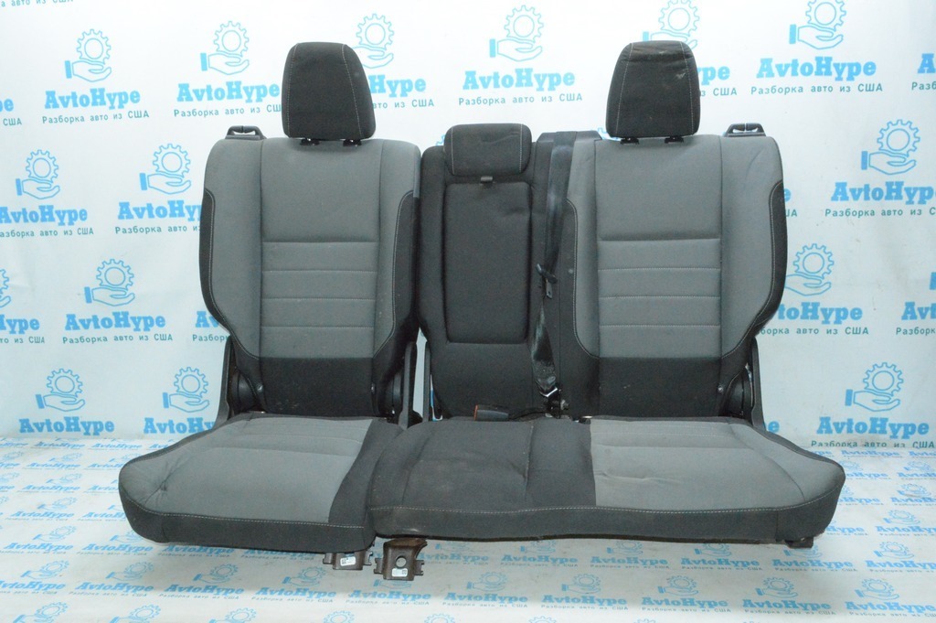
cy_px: 312
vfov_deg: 47.9
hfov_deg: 67.4
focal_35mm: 27
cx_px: 468
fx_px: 701
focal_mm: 18
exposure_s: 1/100
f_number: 16
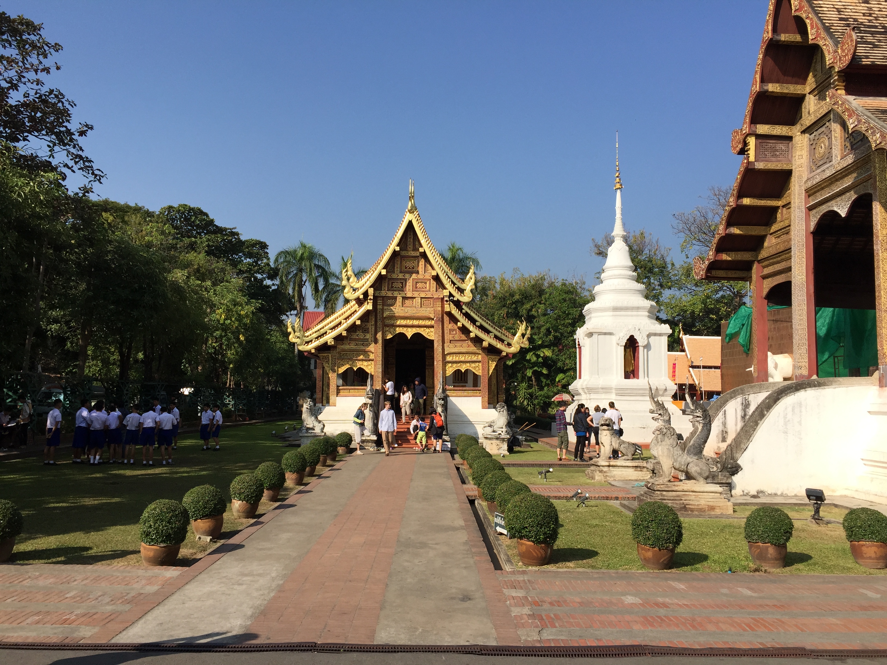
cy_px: 332
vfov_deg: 48.2
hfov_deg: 61.7
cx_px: 444
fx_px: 743
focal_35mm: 29
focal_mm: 4.15
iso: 32
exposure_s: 1/2326
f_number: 2.2
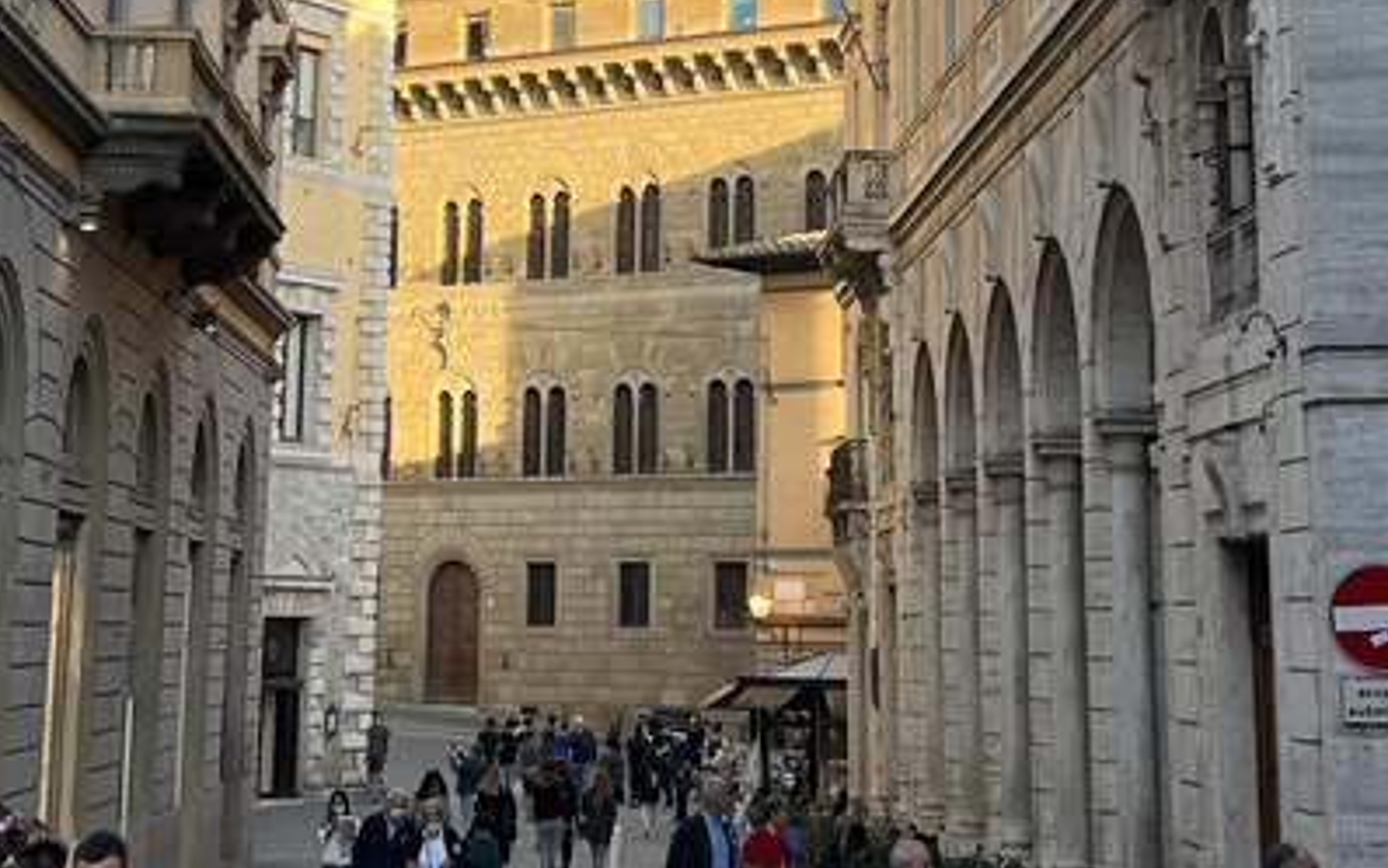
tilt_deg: +14.0
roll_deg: -0.6
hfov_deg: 24.9
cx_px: 638
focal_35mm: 83
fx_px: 3141
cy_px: -125
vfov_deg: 15.3
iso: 50
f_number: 1.5
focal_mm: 5.7
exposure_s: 1/658
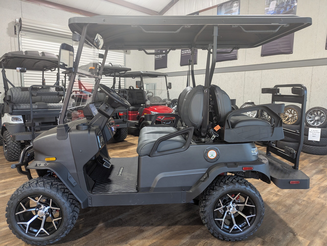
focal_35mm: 24
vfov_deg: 56.9
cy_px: 123
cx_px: 164
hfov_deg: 71.5
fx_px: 227
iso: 224
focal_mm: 6.81
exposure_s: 1/60
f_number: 1.85
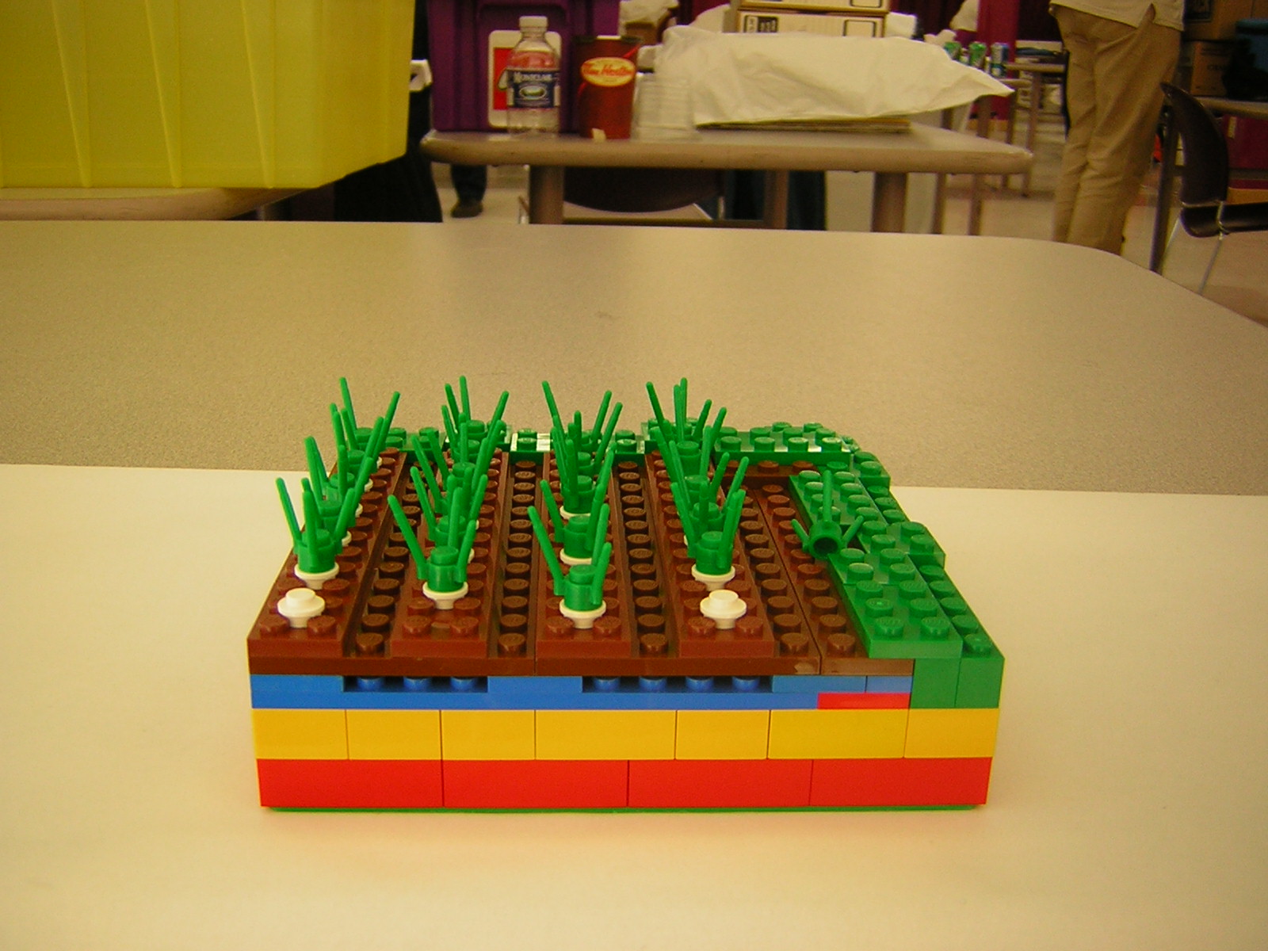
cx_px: 634
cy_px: 476
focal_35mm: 36
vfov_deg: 39.7
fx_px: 1319
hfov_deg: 51.4
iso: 50
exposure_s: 1/12.4
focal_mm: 4.7
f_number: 2.6
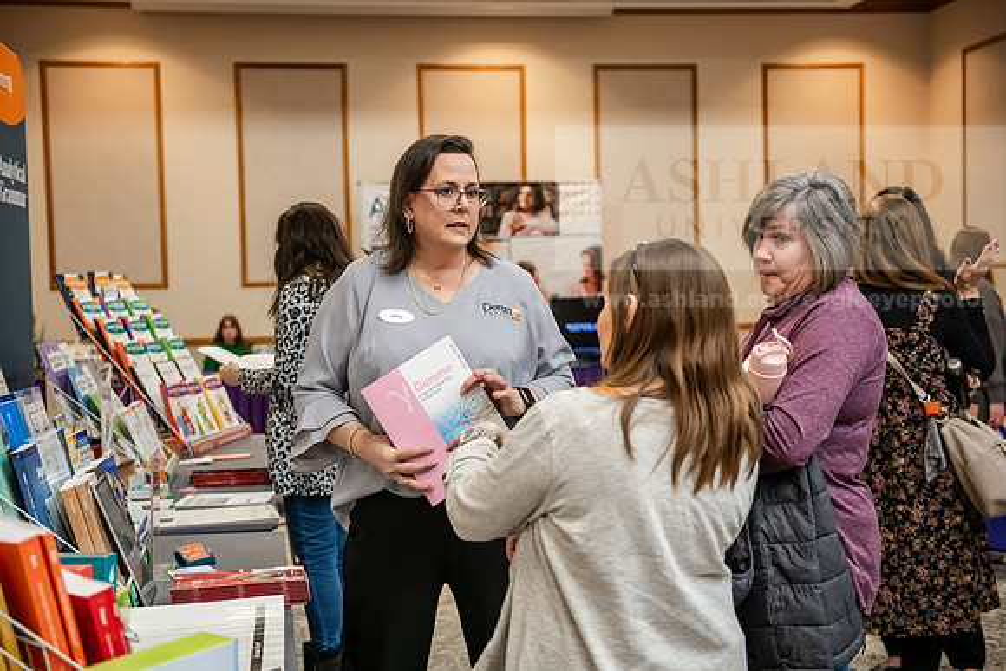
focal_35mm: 50
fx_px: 1397
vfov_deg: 27.0
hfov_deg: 39.6
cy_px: 336
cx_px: 503
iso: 2000
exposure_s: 1/125
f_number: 3.2
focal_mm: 50
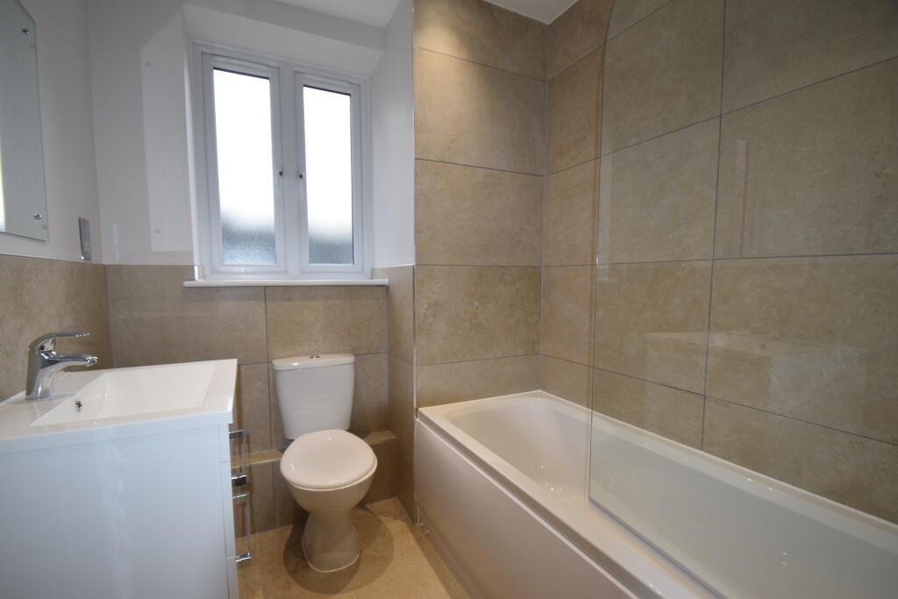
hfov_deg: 100.4
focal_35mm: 15
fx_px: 374
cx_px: 449
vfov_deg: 77.3
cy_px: 300
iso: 720
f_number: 5.6
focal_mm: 10
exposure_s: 1/125
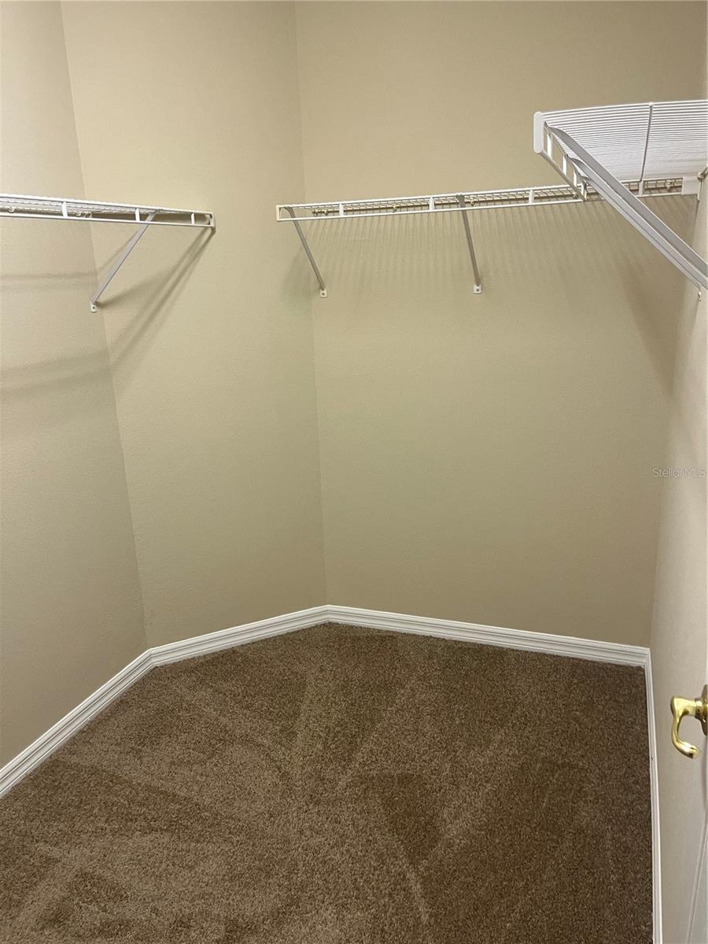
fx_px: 709
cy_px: 472
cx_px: 354
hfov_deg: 53.1
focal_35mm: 26
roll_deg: +2.1
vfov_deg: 67.3
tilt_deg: -15.8
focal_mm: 5.1
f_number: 1.6
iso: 200
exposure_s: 1/60
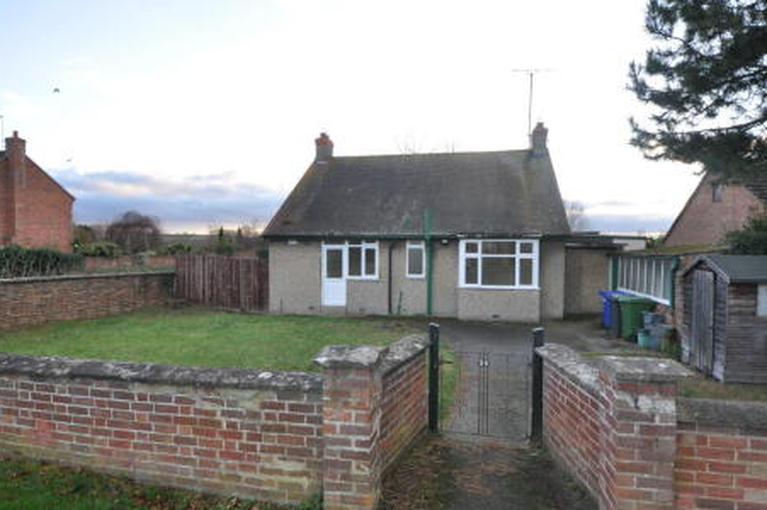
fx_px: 404
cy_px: 268
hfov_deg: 86.9
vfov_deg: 64.4
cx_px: 396
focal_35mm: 19
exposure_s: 1/100
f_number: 5
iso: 200
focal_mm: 12
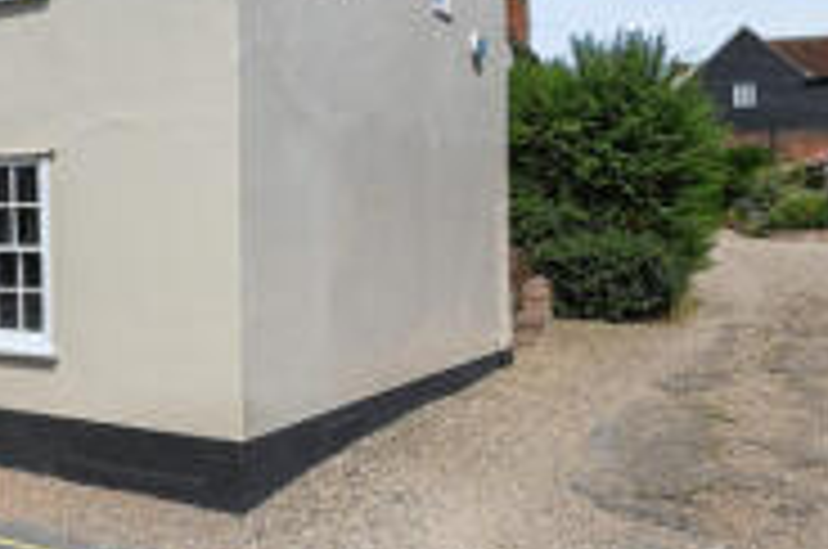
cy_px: -110
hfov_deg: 38.6
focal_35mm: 45
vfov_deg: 26.3
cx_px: 4
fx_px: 1040
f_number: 8
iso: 500
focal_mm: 17.5
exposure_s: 1/2000
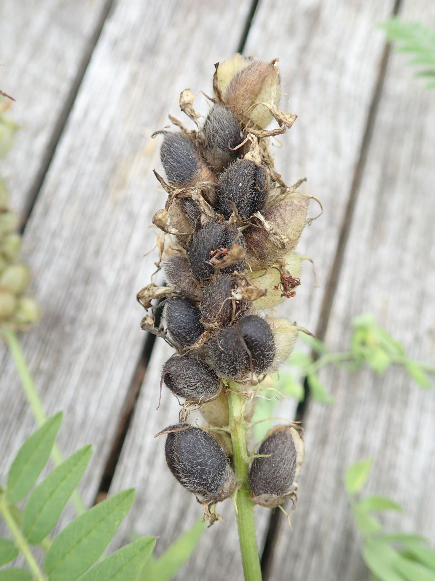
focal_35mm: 30
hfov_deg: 46.8
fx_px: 503
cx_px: 218
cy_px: 290
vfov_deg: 60.0
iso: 100
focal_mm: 5.5
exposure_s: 1/160
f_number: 2.3
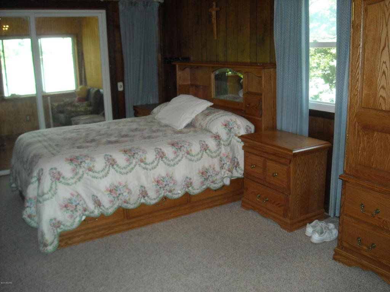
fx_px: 394
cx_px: 195
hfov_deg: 52.6
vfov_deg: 40.7
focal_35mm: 35
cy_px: 146
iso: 200
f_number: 2.8
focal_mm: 5.7
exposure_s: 1/60
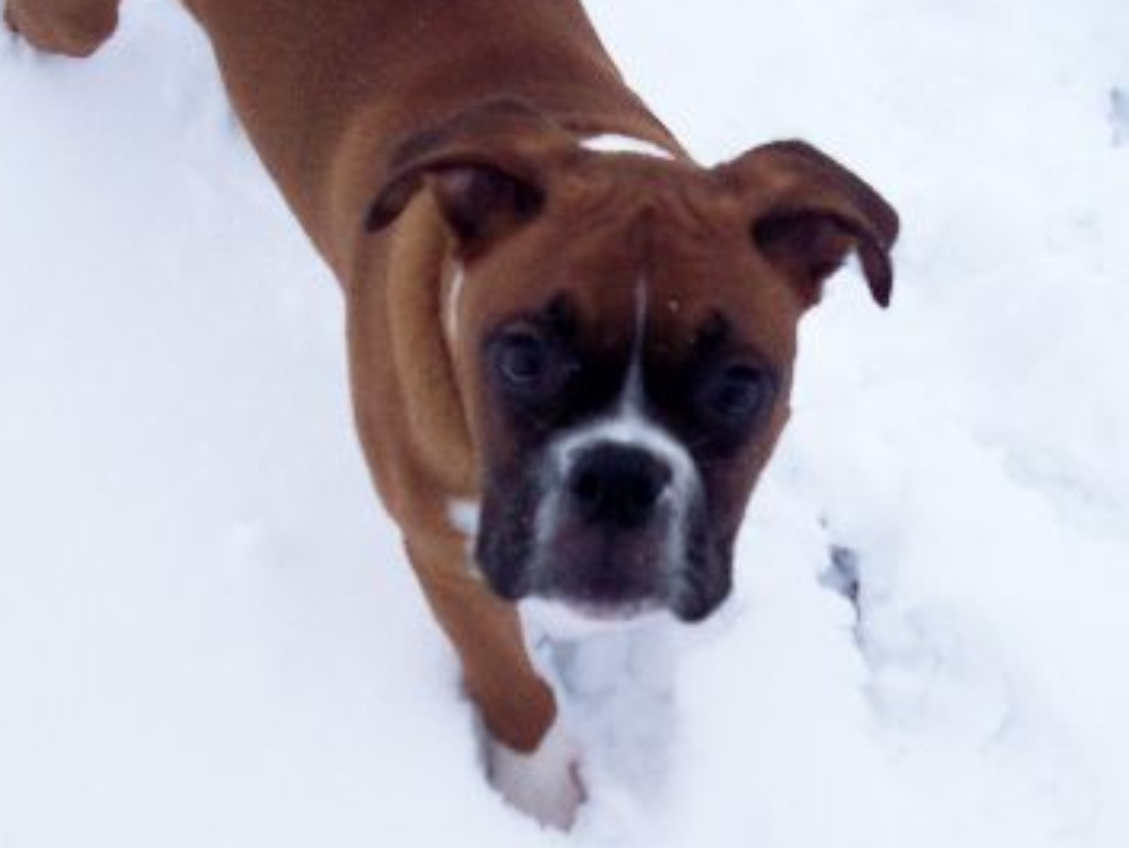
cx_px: 771
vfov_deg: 21.9
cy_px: 493
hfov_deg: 28.7
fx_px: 2186
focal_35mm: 67
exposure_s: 1/248
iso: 80
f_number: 5.6
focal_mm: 6.2
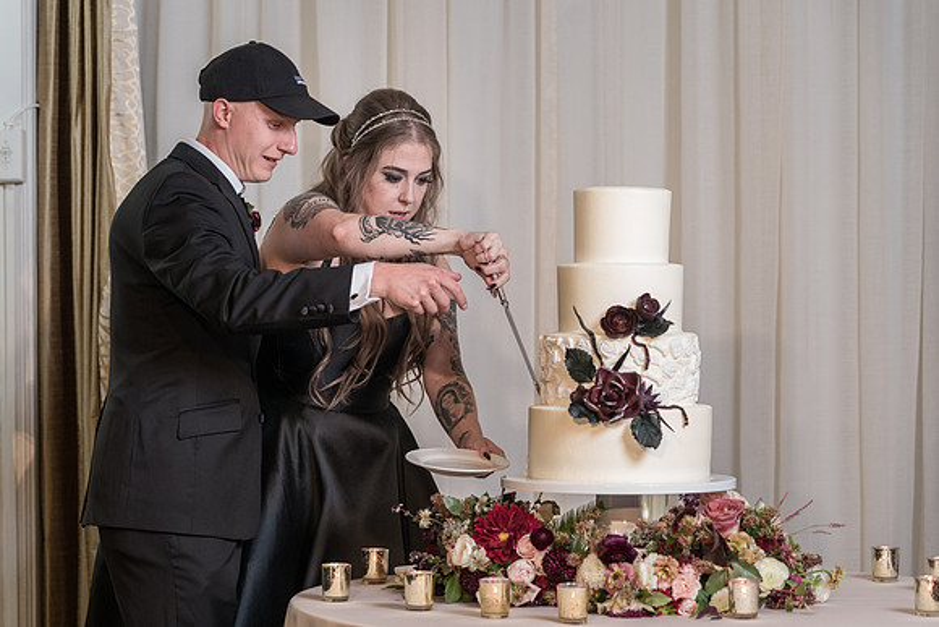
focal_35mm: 97
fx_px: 2522
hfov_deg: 21.1
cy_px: 314
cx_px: 470
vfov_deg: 14.2
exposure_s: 1/200
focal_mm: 94
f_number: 4
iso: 2000
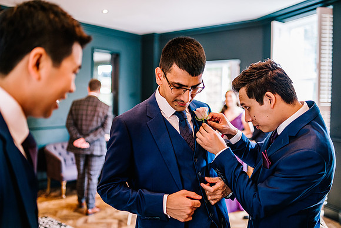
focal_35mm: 36
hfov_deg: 53.2
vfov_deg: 37.0
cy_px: 114
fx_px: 340
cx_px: 170
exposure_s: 1/250
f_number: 1.6
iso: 1250
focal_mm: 35
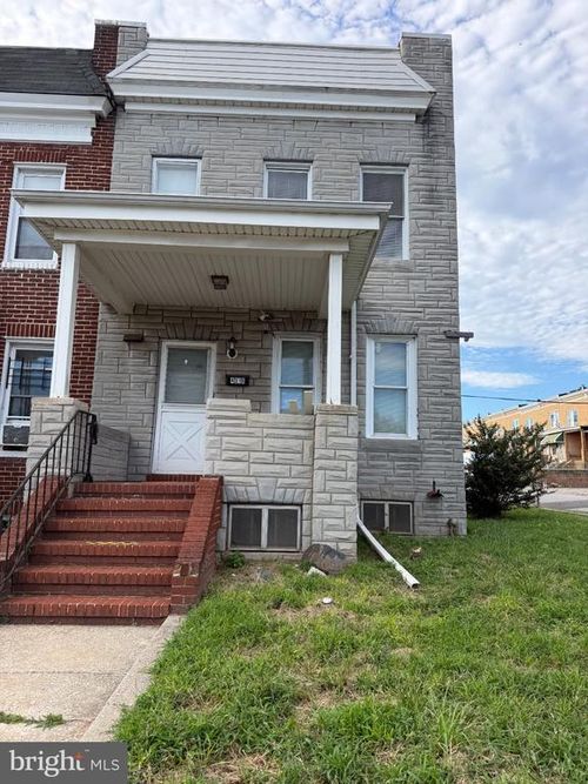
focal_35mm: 24
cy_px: 392
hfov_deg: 56.8
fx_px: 544
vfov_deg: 71.6
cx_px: 294
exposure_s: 1/1437
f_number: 1.78
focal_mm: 6.76
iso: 80
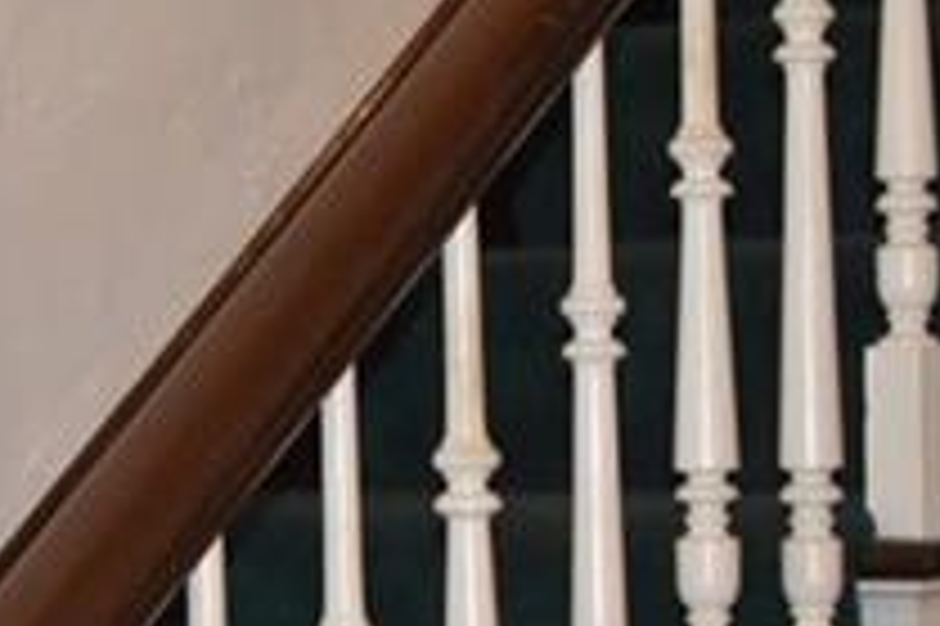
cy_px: 482
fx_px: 4030
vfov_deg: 8.9
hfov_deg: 13.1
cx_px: -49
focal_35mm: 154
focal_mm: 21
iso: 3200
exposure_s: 1/60
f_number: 3.8
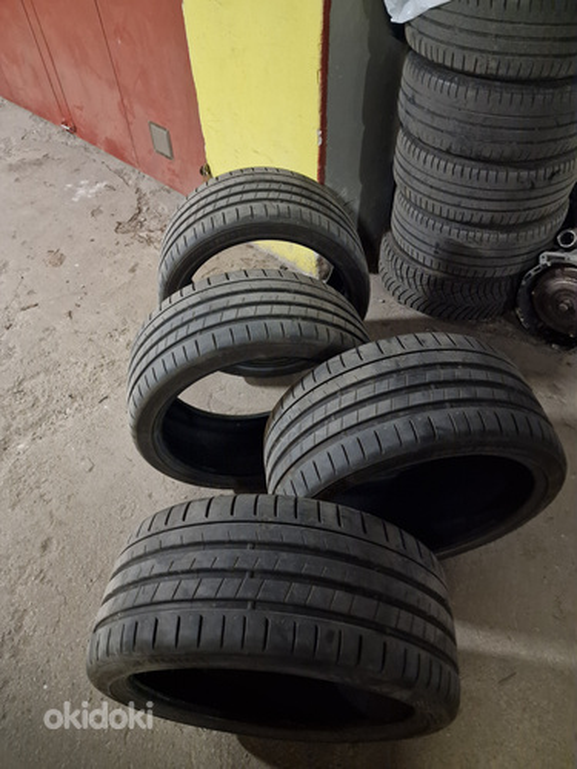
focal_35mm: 23
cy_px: 384
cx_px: 288
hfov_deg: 58.9
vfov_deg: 73.9
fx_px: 511
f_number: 1.8
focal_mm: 6.4
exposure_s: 1/25
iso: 1250
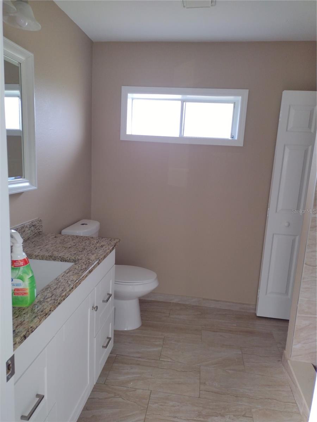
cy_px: 211
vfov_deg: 65.3
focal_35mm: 27
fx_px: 330
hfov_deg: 51.4
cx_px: 158
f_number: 1.7
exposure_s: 1/40
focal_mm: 4.71
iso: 148
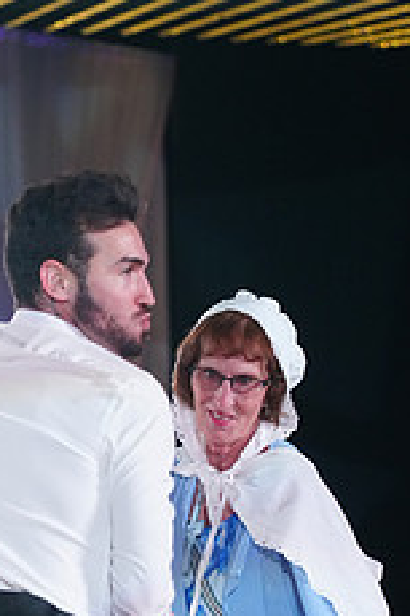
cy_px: 718
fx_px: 3969
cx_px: 269
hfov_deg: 5.9
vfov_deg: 8.8
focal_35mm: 232
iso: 2000
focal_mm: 92
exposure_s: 1/400
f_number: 4
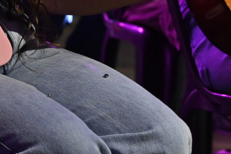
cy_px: -69
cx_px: -66
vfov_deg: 5.0
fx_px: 1764
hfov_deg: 7.4
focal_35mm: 275
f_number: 5
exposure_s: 1/160
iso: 3200
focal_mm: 76
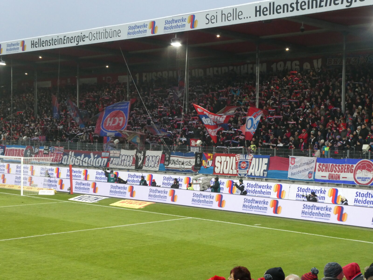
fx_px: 700
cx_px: 186
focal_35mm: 65
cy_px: 140
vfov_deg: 22.6
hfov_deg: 29.8
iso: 640
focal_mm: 11.7
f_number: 4.4
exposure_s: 1/80
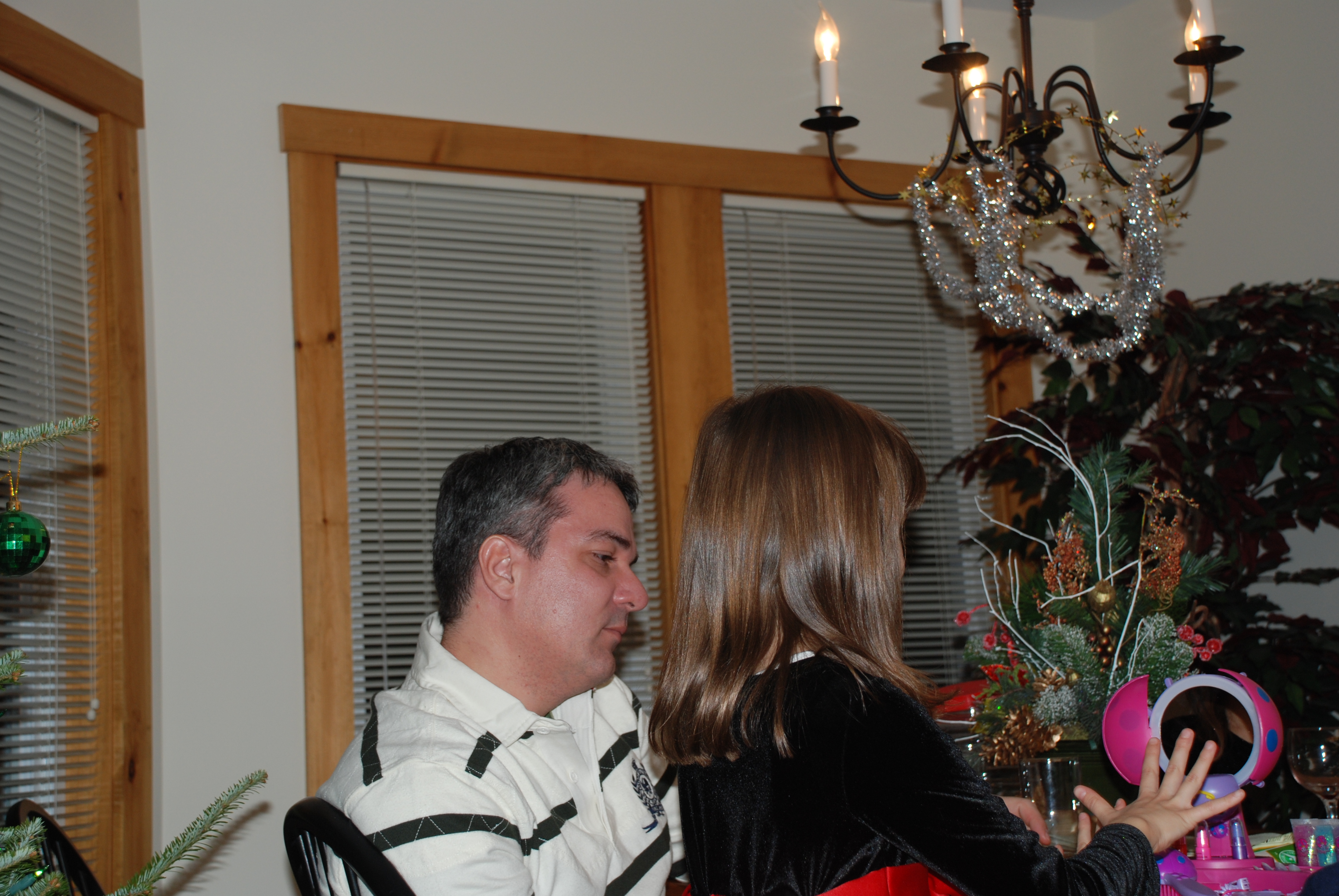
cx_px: 670
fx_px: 2234
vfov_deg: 22.7
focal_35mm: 60
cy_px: 448
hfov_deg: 33.4
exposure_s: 1/60
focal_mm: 40
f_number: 5.6
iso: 200
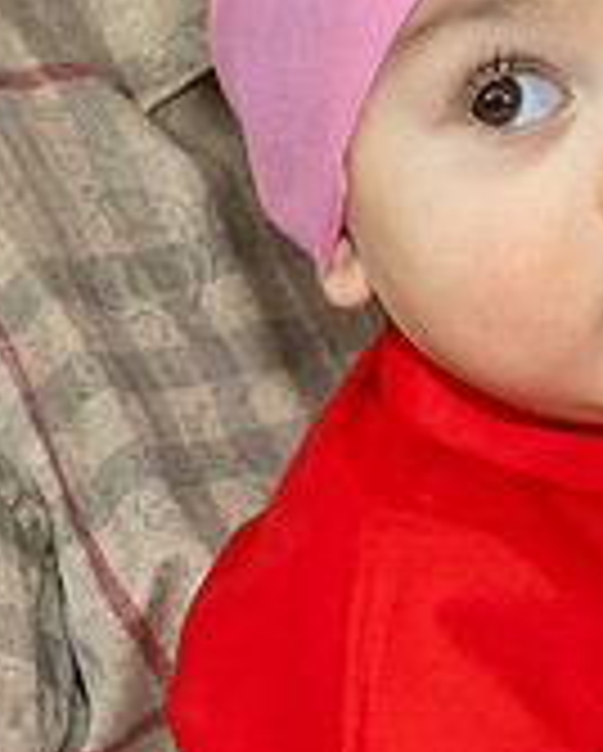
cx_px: 745
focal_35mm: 363
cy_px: 444
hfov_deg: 4.3
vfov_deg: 5.3
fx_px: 8083
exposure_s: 1/250
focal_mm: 55
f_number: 5.6
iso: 1000
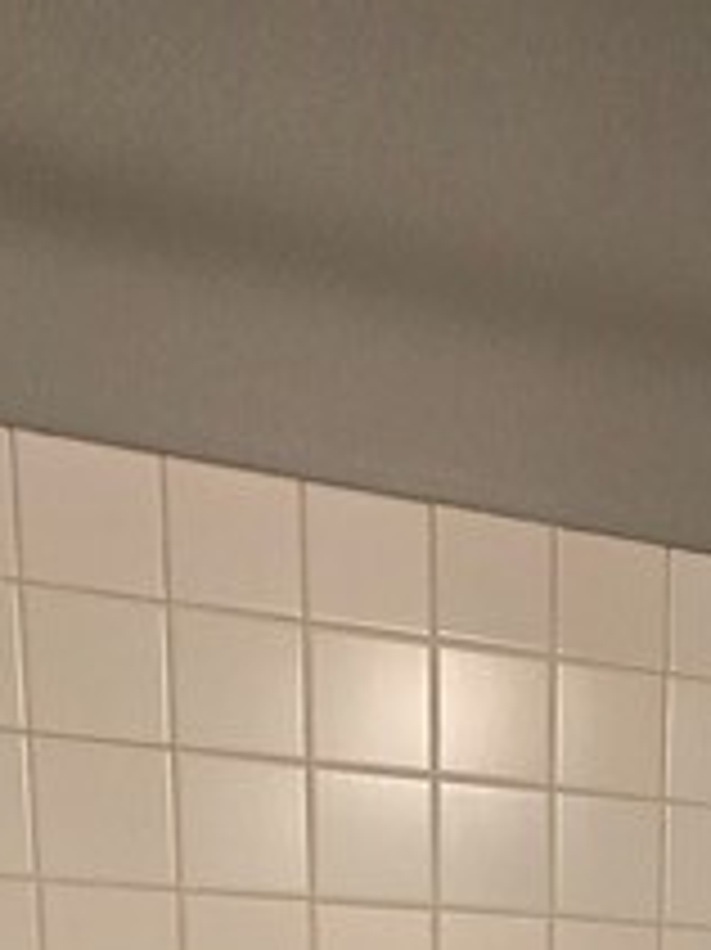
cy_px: 1513
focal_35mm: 63
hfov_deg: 21.8
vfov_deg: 23.2
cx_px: 814
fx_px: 1727
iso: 250
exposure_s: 1/60
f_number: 2.2
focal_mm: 2.2
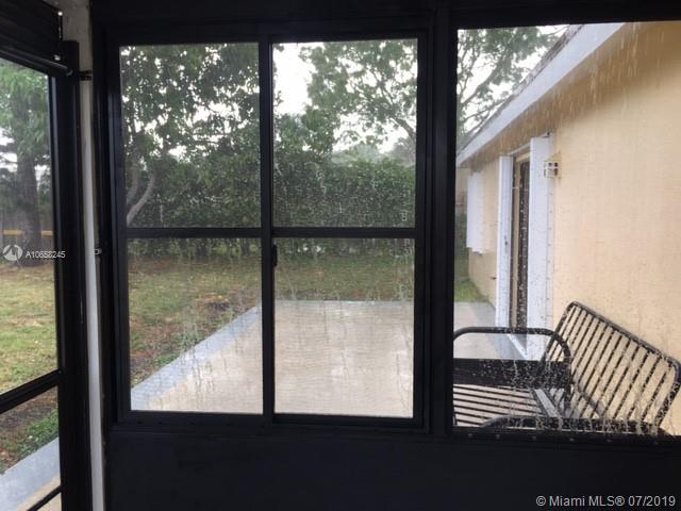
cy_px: 256
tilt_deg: -1.8
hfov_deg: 61.7
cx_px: 340
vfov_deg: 48.2
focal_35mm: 29
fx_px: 571
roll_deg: +0.0
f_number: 2.2
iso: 25
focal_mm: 4.15
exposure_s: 1/60
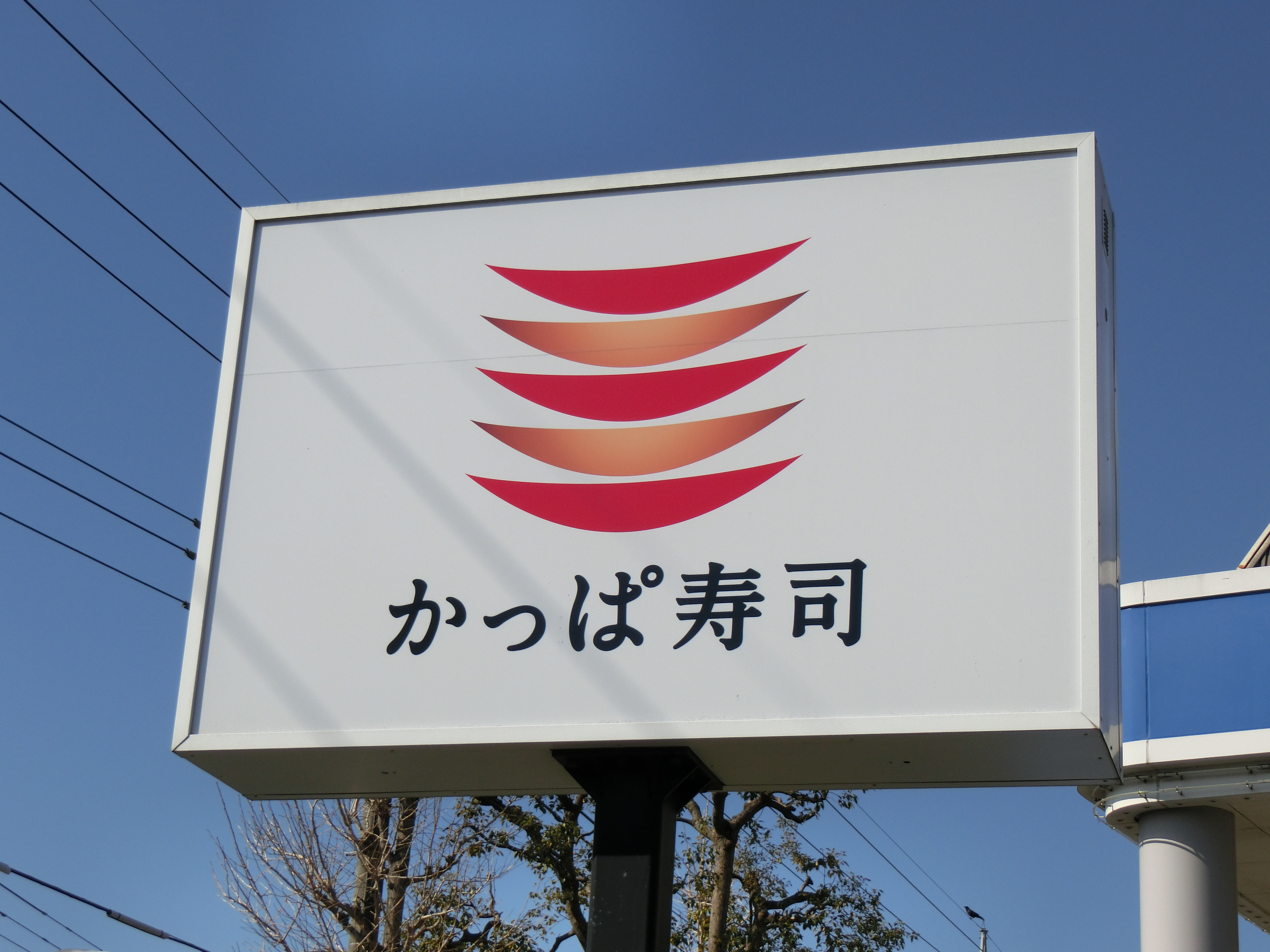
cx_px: 635
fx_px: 2568
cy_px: 476
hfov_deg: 27.8
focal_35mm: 70
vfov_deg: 21.0
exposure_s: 1/1000
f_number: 5.2
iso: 80
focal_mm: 12.4
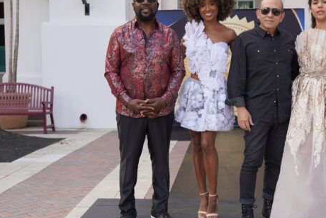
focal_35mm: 62
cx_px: 203
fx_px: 562
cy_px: 112
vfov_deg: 21.9
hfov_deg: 32.2
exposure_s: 1/160
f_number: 4
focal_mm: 41
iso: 100
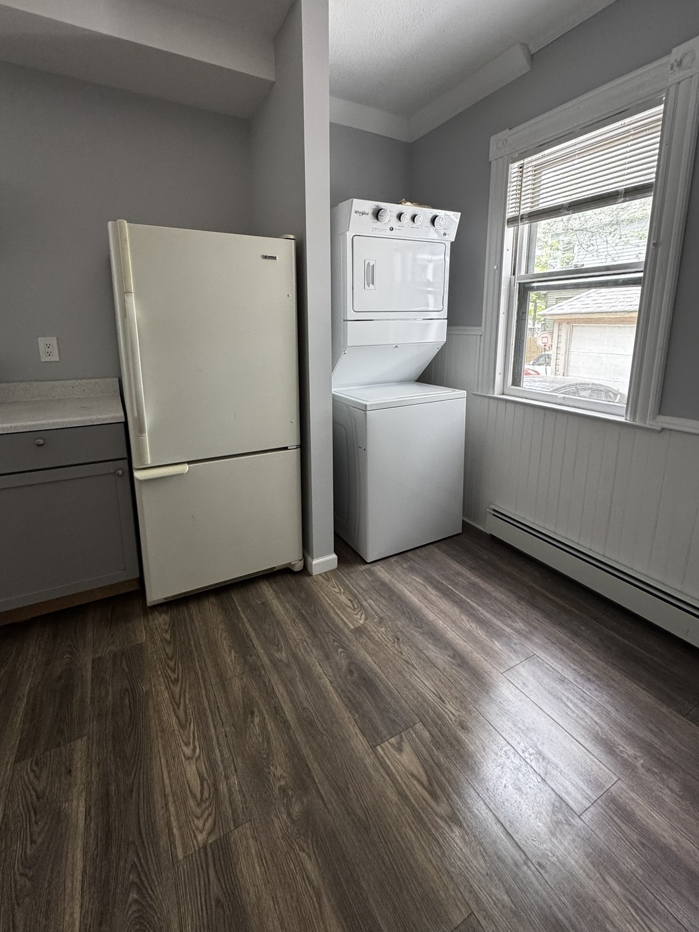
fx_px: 431
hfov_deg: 78.1
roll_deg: -0.9
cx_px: 353
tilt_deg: -11.6
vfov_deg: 94.1
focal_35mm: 16
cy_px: 410
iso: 250
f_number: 2.2
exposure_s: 1/99
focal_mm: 2.22
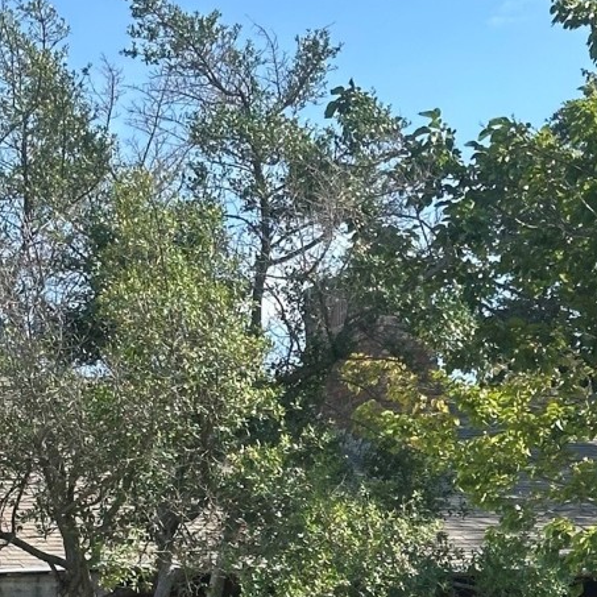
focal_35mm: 144
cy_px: 708
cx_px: 453
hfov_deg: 12.1
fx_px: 2810
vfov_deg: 11.9
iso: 64
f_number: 1.78
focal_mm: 6.86
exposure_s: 1/1695
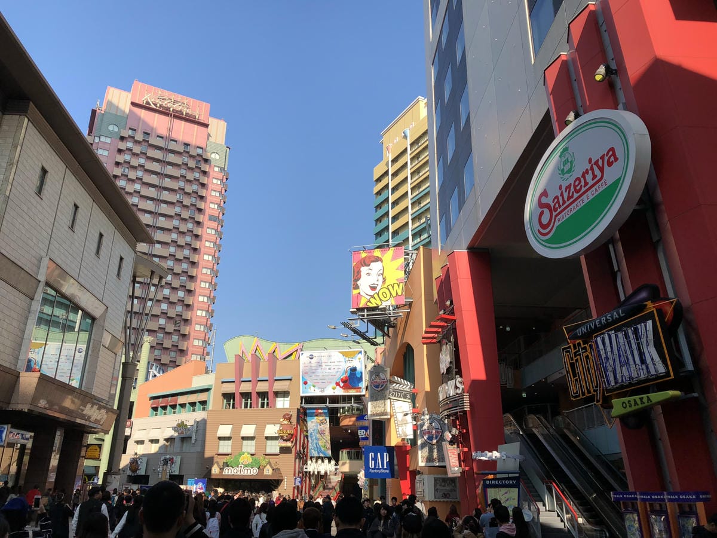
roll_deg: -1.2
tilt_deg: +21.5
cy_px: 269
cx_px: 358
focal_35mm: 29
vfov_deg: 48.2
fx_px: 601
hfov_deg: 61.7
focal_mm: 3.99
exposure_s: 1/1245
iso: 20
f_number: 1.8
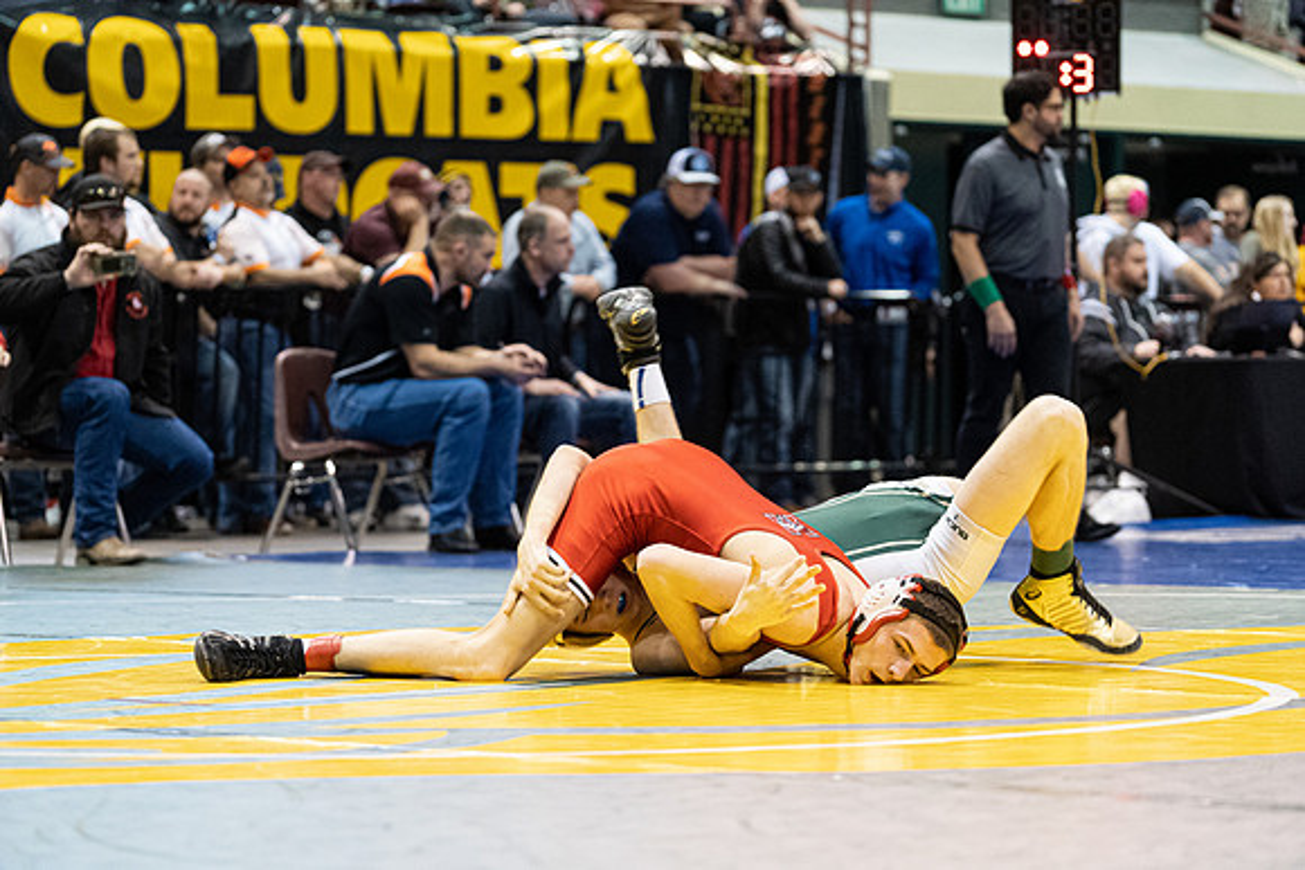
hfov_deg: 15.4
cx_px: 652
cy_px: 435
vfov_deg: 10.3
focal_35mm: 133
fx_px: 4822
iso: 8000
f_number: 4
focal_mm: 133
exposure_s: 1/500
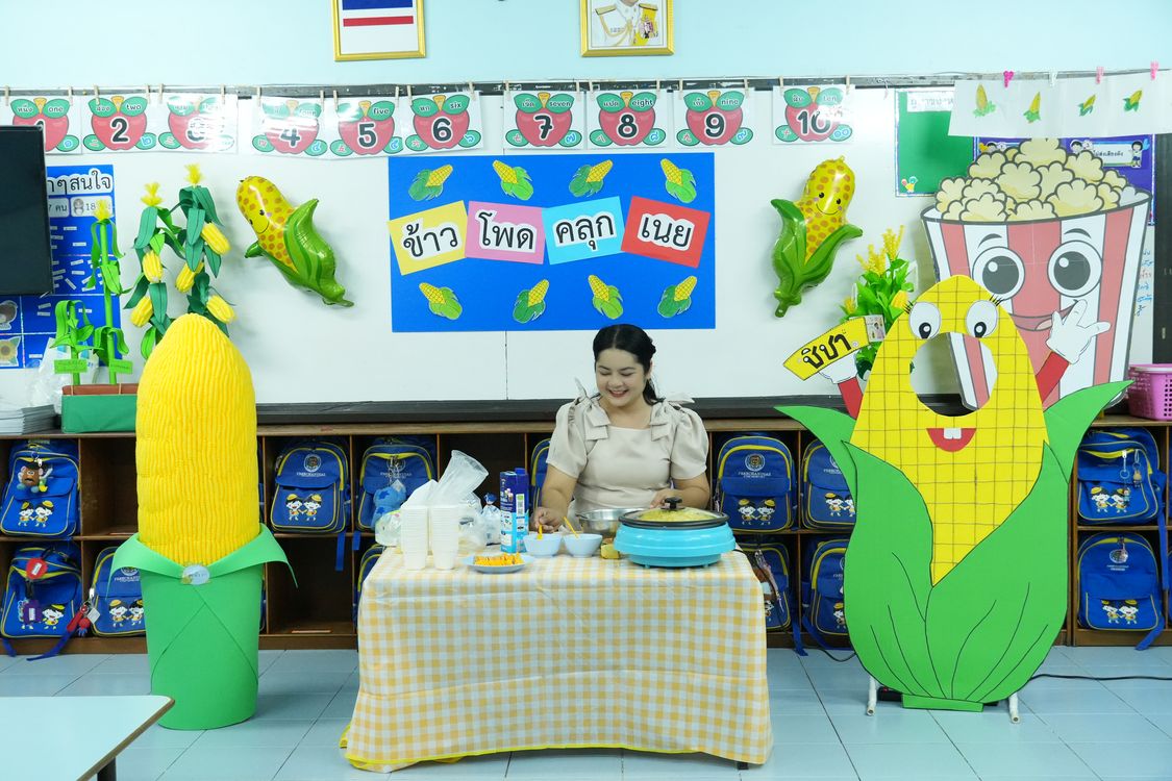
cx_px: 586
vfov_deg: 28.1
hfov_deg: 41.1
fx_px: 1563
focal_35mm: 48
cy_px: 390
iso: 4000
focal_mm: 32
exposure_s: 1/100
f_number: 5.6
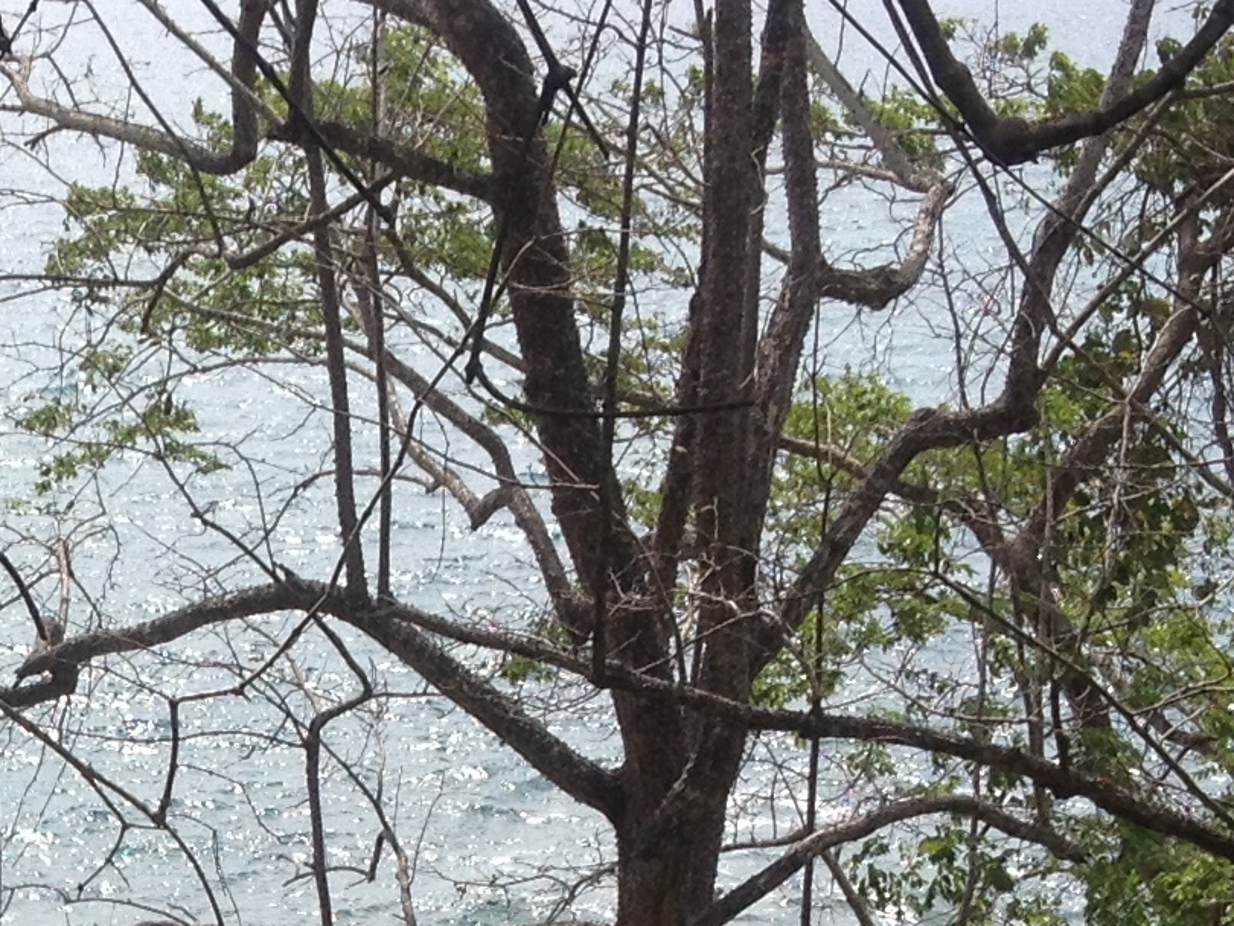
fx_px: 5028
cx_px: -324
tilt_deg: -20.7
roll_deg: +0.3
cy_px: 1419
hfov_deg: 13.5
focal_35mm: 141
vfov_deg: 10.2
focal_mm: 4.28
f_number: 2.4
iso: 50
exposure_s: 1/1346
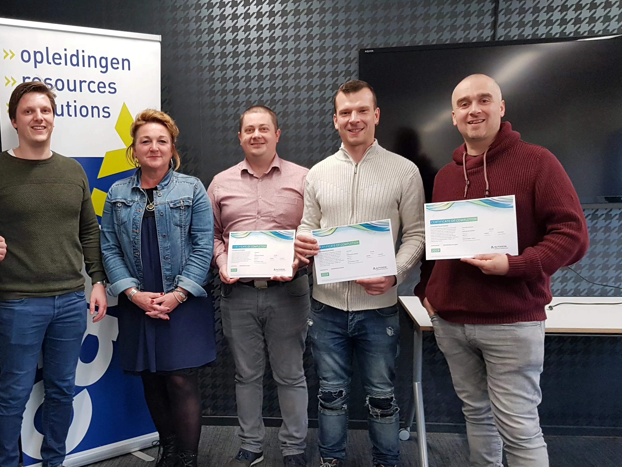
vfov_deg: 40.4
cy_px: 295
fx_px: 629
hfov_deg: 51.8
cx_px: 215
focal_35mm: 35
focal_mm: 4.2
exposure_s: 1/50
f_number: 1.7
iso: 160
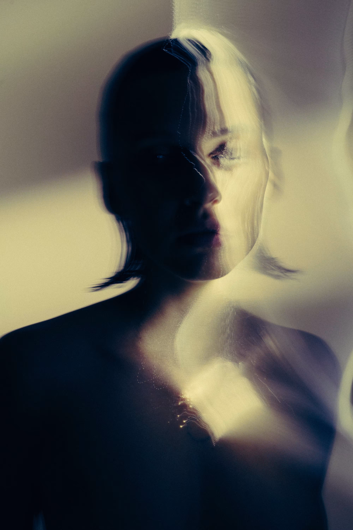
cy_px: 265
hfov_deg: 27.0
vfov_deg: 39.6
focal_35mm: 50
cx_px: 176
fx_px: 735
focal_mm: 50
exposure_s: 4
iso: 100
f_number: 8
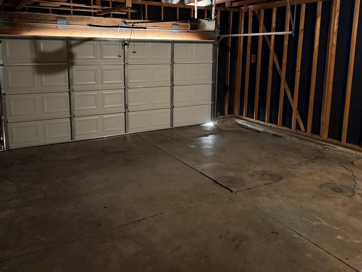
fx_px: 324
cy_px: 103
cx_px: 174
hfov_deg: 58.3
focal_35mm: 31
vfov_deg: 45.1
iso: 1600
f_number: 1.78
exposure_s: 1/24
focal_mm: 6.76
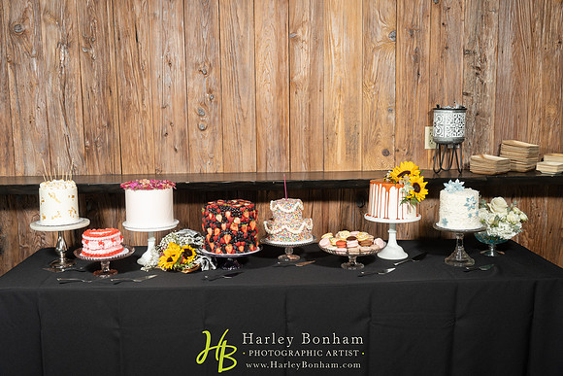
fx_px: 626
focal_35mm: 40
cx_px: 282
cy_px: 188
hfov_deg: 48.4
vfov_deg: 33.4
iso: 640
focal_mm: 40
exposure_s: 1/100
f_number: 4
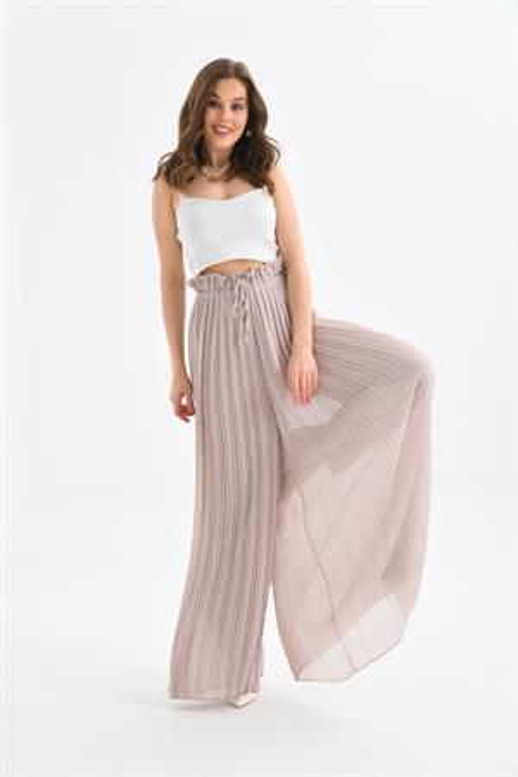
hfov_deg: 28.1
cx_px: 259
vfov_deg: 41.1
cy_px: 388
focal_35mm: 48
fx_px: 1036
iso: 160
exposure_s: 1/125
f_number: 6.3
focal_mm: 48
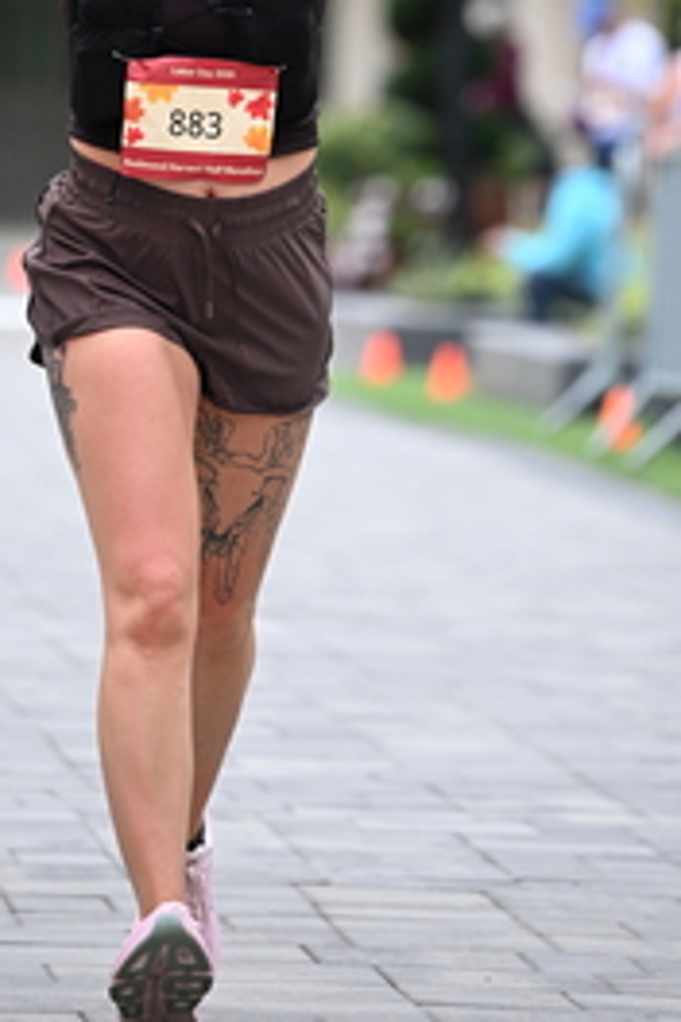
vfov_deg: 5.8
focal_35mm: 354
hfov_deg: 3.9
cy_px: -31
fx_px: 10044
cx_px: 253
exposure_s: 1/2000
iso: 640
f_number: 2.8
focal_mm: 170
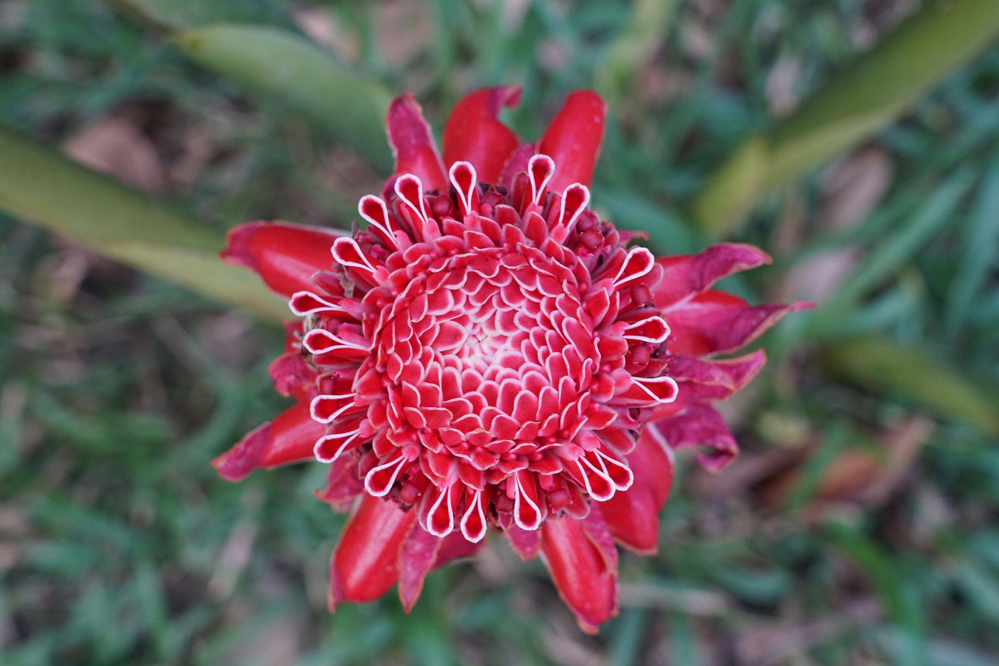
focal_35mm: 58
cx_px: 500
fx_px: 1610
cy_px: 333
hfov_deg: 34.5
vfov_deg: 23.4
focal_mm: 58
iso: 1600
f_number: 8
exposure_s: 1/25
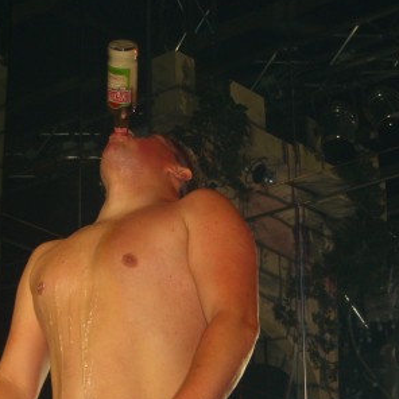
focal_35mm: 102
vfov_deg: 17.0
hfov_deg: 17.0
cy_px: 244
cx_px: 148
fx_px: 1330
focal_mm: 11.8
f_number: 3.6
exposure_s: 1/60
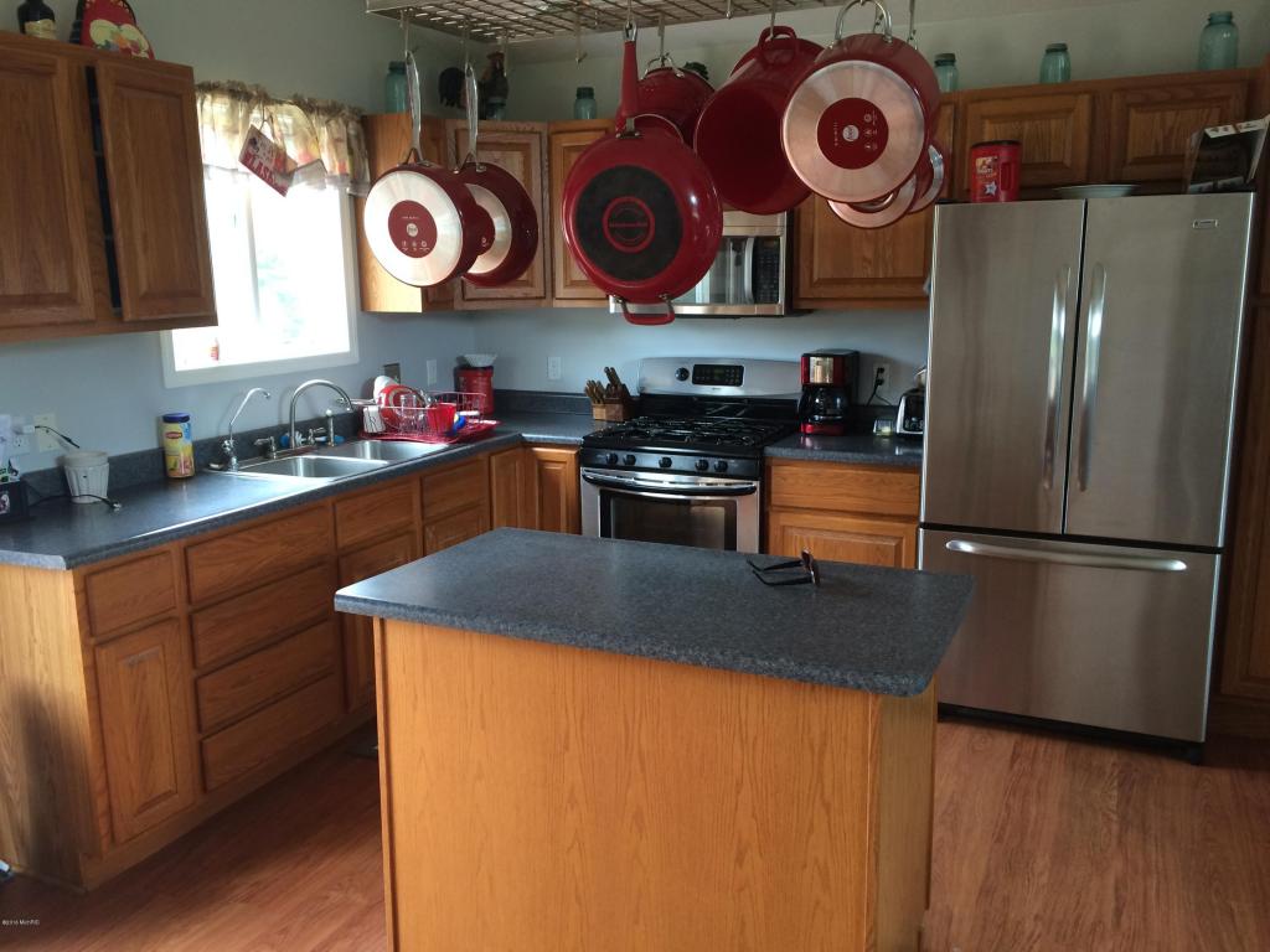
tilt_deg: -12.1
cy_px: 476
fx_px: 1064
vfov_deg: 48.2
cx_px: 635
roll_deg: +0.8
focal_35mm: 29
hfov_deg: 61.7
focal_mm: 4.15
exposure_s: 1/30
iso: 80
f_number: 2.2
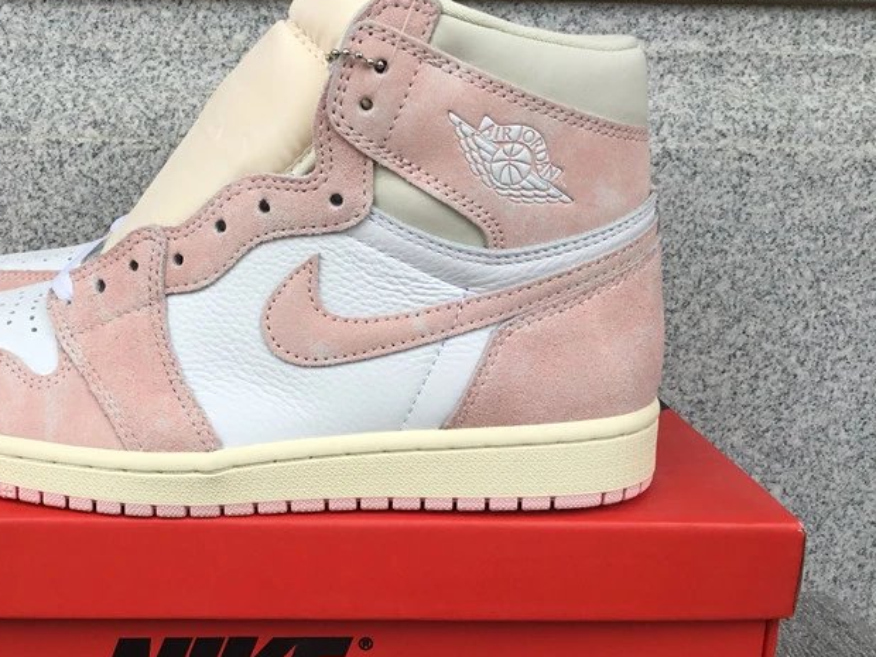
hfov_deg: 41.2
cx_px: 253
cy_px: 377
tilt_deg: -13.6
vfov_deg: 32.1
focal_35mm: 45
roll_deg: -0.3
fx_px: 1139
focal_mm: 3.3
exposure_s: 1/436
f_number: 2.4
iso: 25
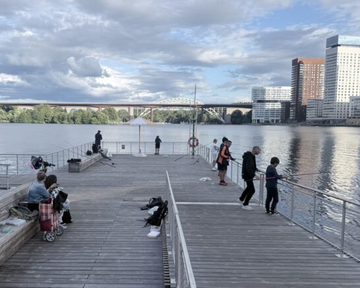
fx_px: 352
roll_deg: -0.2
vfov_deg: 44.5
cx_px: 147
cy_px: 153
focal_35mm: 33
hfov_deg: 53.9
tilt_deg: -5.6
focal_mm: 6.76
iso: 80
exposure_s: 1/3145
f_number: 1.78
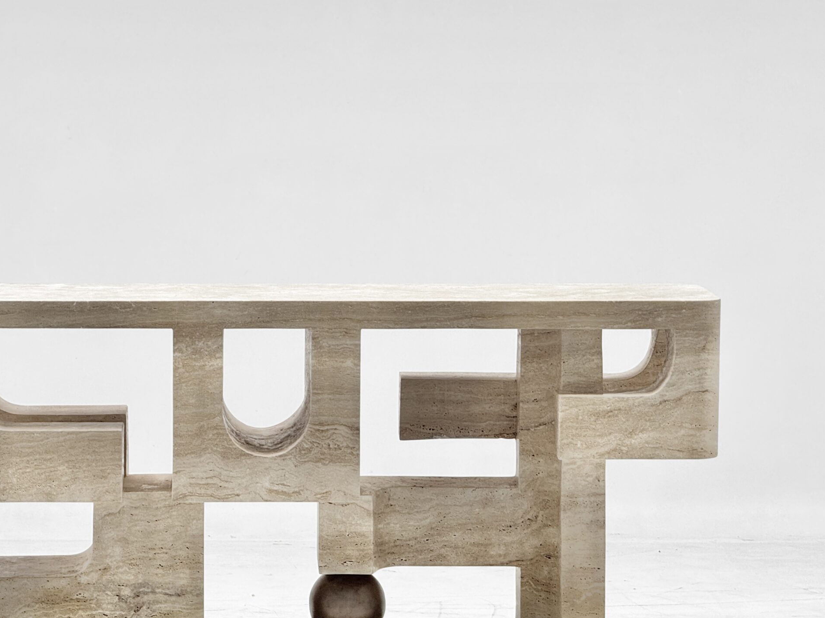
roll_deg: +0.4
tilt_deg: -5.9
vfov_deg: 9.2
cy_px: 379
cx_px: 290
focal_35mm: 162
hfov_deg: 12.2
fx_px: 3861
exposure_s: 1/100
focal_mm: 15.66
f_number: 2.8
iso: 100
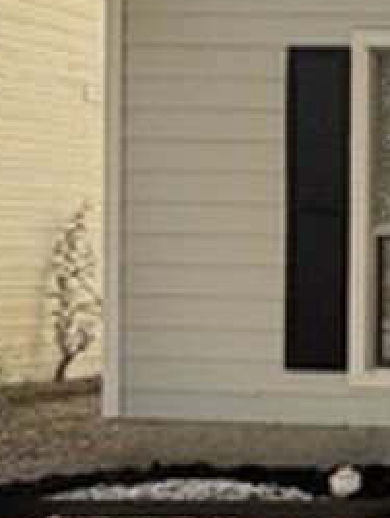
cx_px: 993
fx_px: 1139
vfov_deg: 25.6
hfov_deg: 13.2
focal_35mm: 76
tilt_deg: -1.9
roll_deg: -1.8
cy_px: 288
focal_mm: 2.22
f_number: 2.2
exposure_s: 1/223
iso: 50
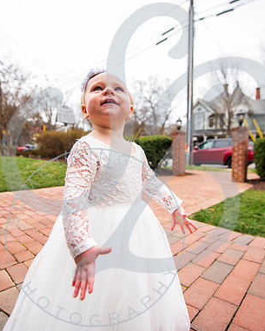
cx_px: 138
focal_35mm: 20
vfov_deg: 80.4
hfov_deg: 68.1
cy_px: 165
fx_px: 196
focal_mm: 14
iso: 200
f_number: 2.8
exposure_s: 1/500
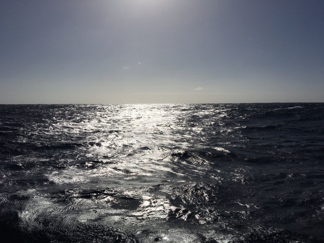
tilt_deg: -5.8
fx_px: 271
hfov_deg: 61.7
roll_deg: -0.5
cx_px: 162
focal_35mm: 29
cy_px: 122
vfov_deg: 48.2
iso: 32
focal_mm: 4.15
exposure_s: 1/38462
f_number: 2.2
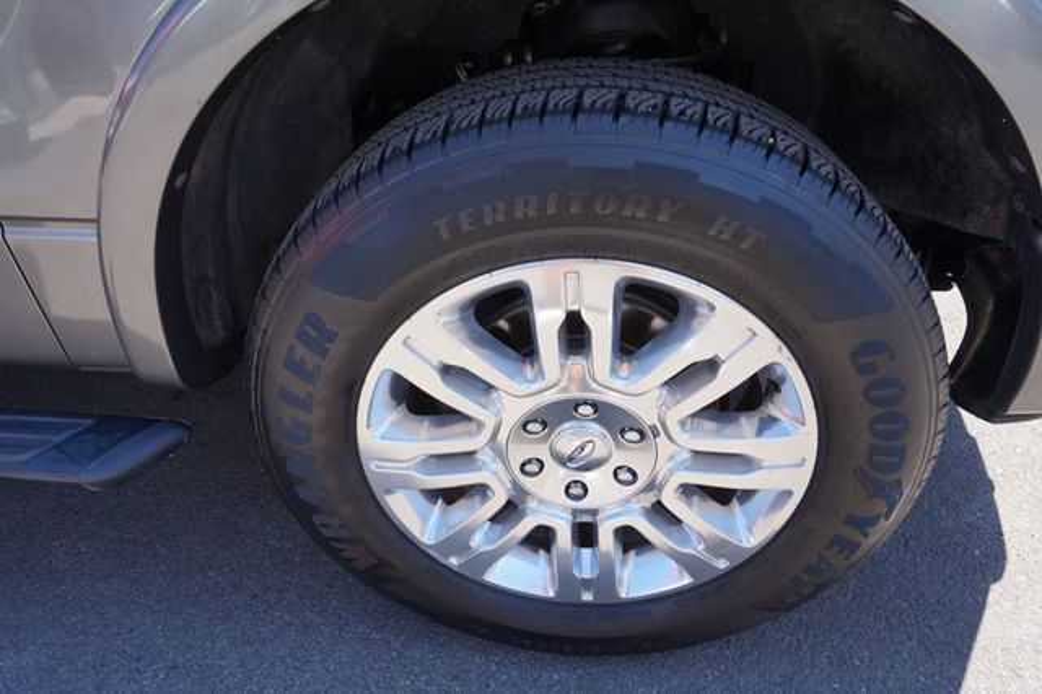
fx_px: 694
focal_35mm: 24
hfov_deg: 73.8
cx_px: 521
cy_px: 347
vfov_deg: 53.1
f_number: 6.3
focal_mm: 16
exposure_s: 1/80
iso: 100
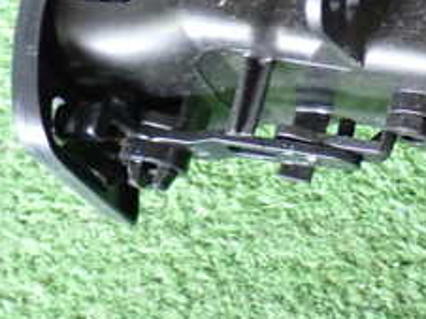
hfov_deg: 15.5
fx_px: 1537
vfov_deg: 11.7
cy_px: -17
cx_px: 439
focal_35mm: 125
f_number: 3.1
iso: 800
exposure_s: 1/25
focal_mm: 8.4
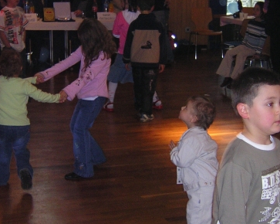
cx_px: 141
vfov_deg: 19.6
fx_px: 646
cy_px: 90
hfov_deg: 24.5
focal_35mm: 78
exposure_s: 1/60.1
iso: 400
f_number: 3.3
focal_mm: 7.6
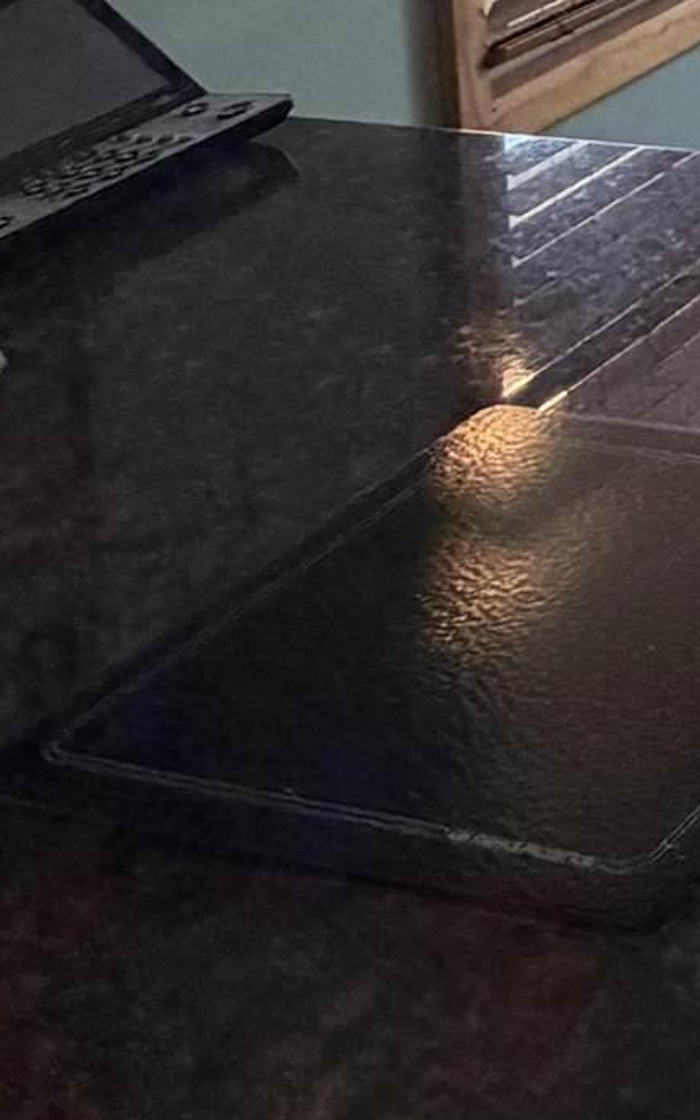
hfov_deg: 13.6
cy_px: -653
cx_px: 1721
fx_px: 2014
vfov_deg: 23.4
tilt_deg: -2.6
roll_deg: +2.6
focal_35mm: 66
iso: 320
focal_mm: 2.22
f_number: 2.2
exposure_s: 1/72
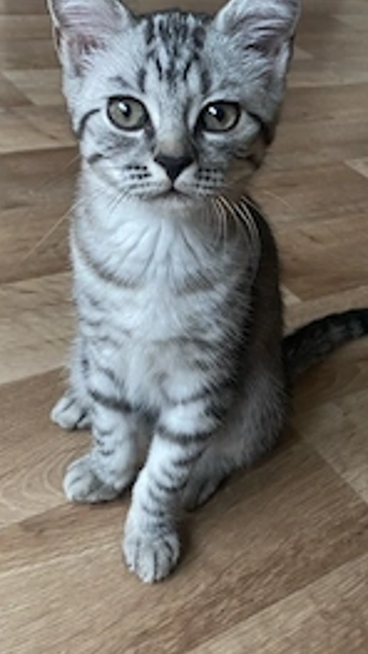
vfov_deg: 47.3
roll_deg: -13.1
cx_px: 239
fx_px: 746
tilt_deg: -34.1
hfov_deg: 27.6
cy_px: 318
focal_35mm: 43
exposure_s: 1/80
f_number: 1.8
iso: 125
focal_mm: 4.25
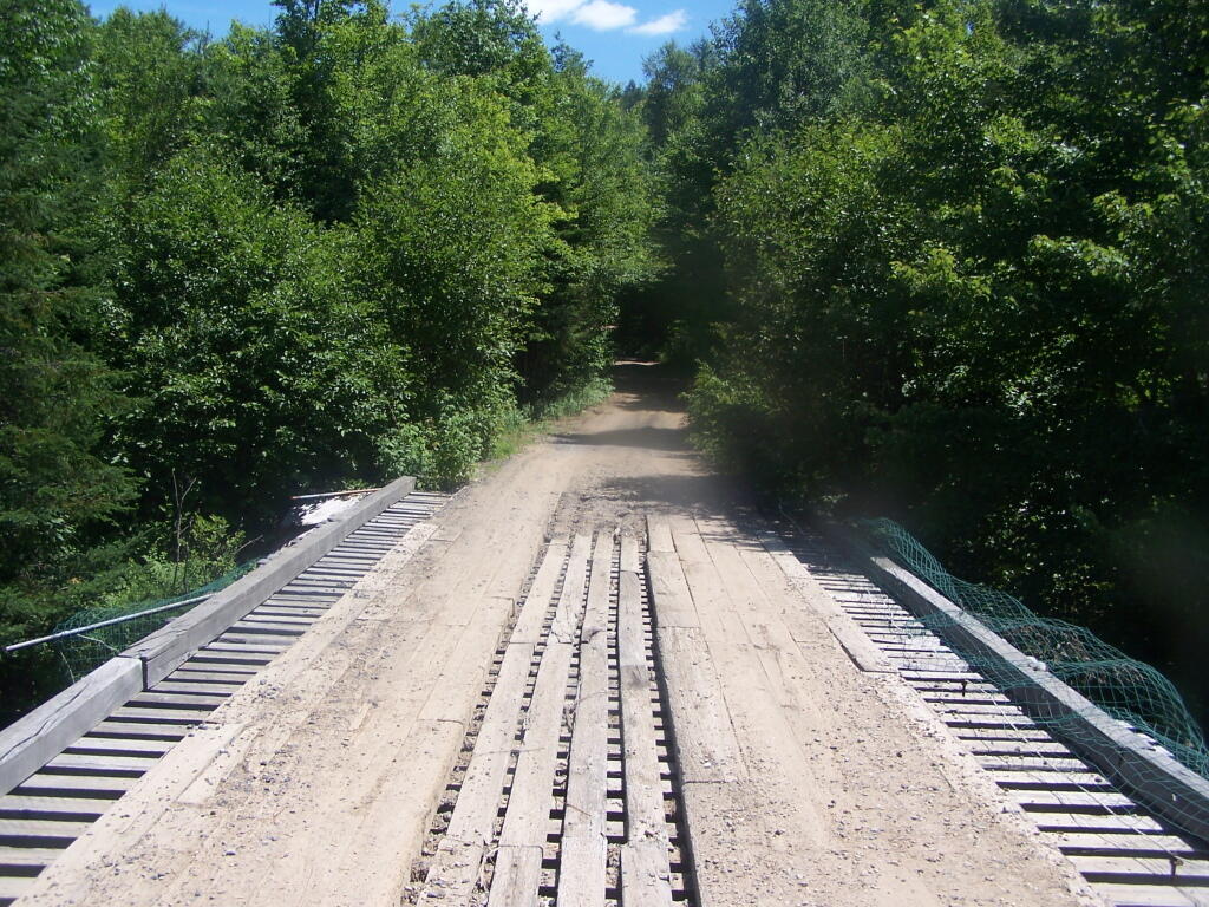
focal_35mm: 38
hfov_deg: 49.0
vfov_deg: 37.7
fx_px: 1327
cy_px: 454
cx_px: 604
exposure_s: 1/640
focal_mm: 6.3
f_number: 4
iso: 80
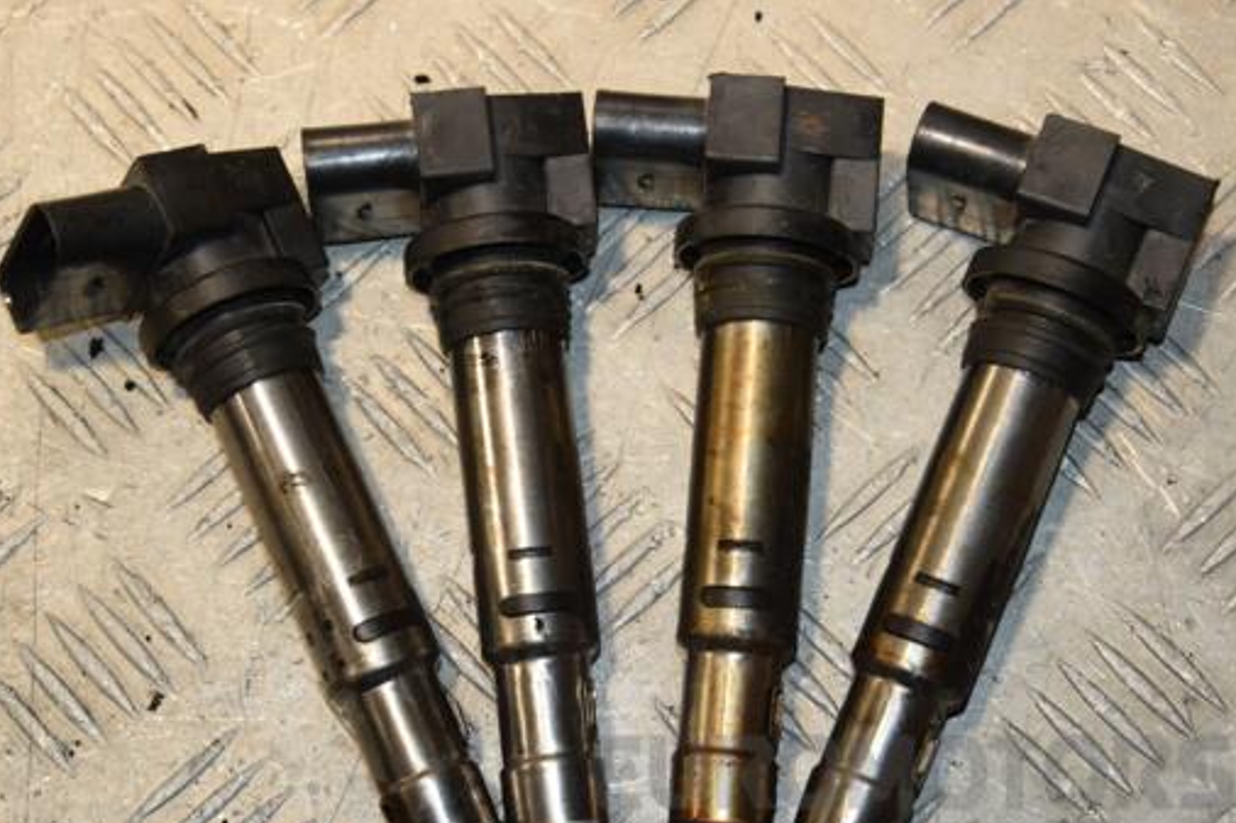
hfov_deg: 22.9
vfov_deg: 15.3
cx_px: 547
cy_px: 447
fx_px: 3054
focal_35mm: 89
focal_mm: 50
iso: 800
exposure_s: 1/200
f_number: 8
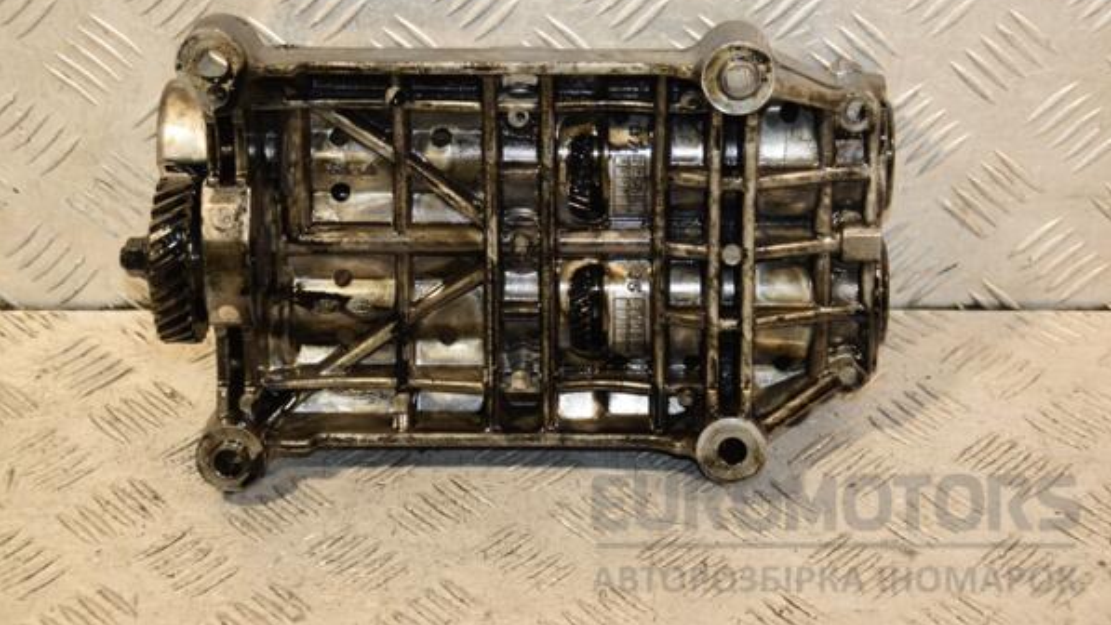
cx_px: 556
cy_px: 255
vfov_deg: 15.3
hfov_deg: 26.8
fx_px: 2328
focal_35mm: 79
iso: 800
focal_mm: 50
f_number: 5
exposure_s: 1/125
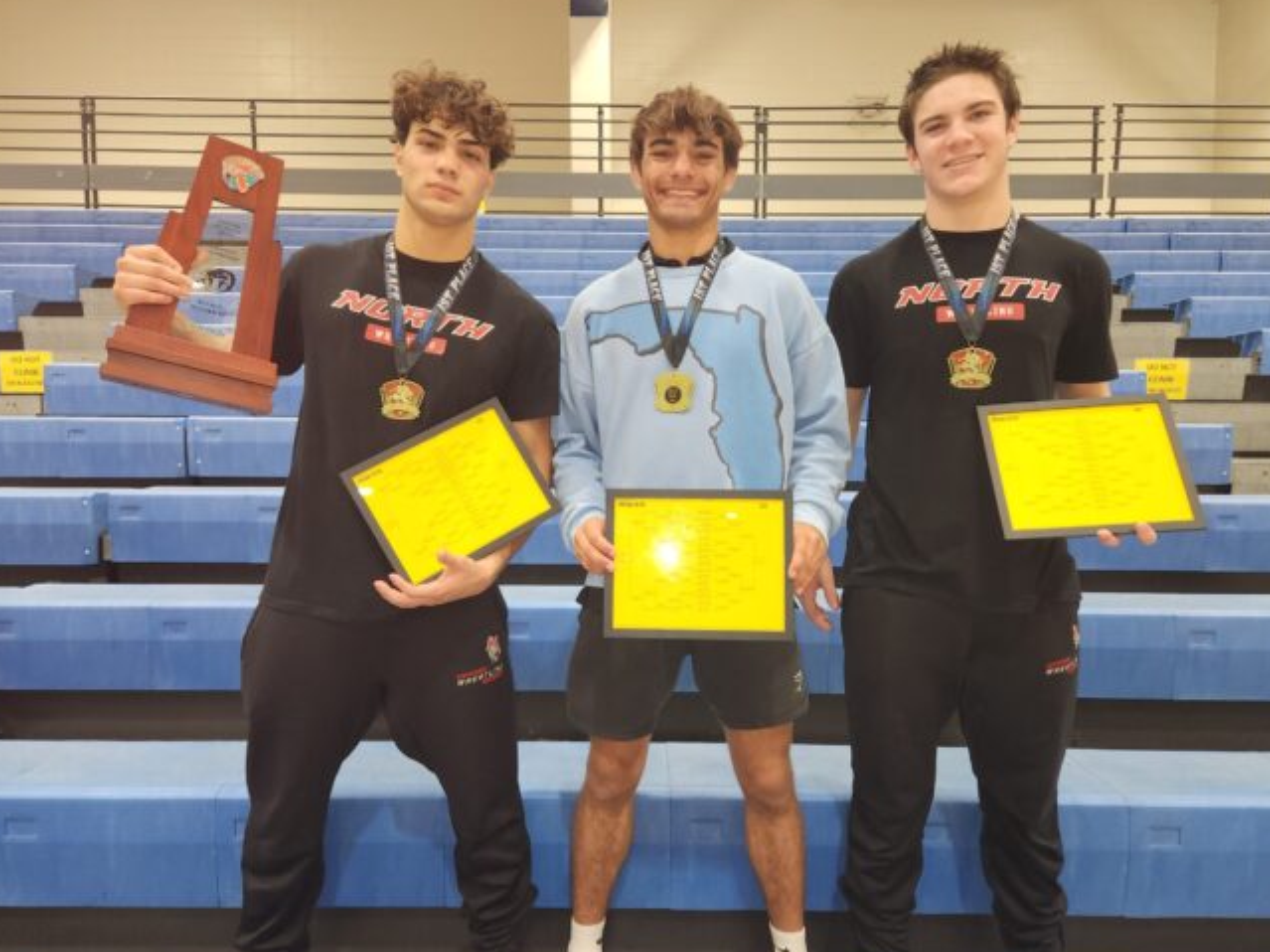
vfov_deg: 56.8
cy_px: 483
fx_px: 880
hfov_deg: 71.6
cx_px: 649
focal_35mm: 24
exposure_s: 1/40
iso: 125
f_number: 1.8
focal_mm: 5.4
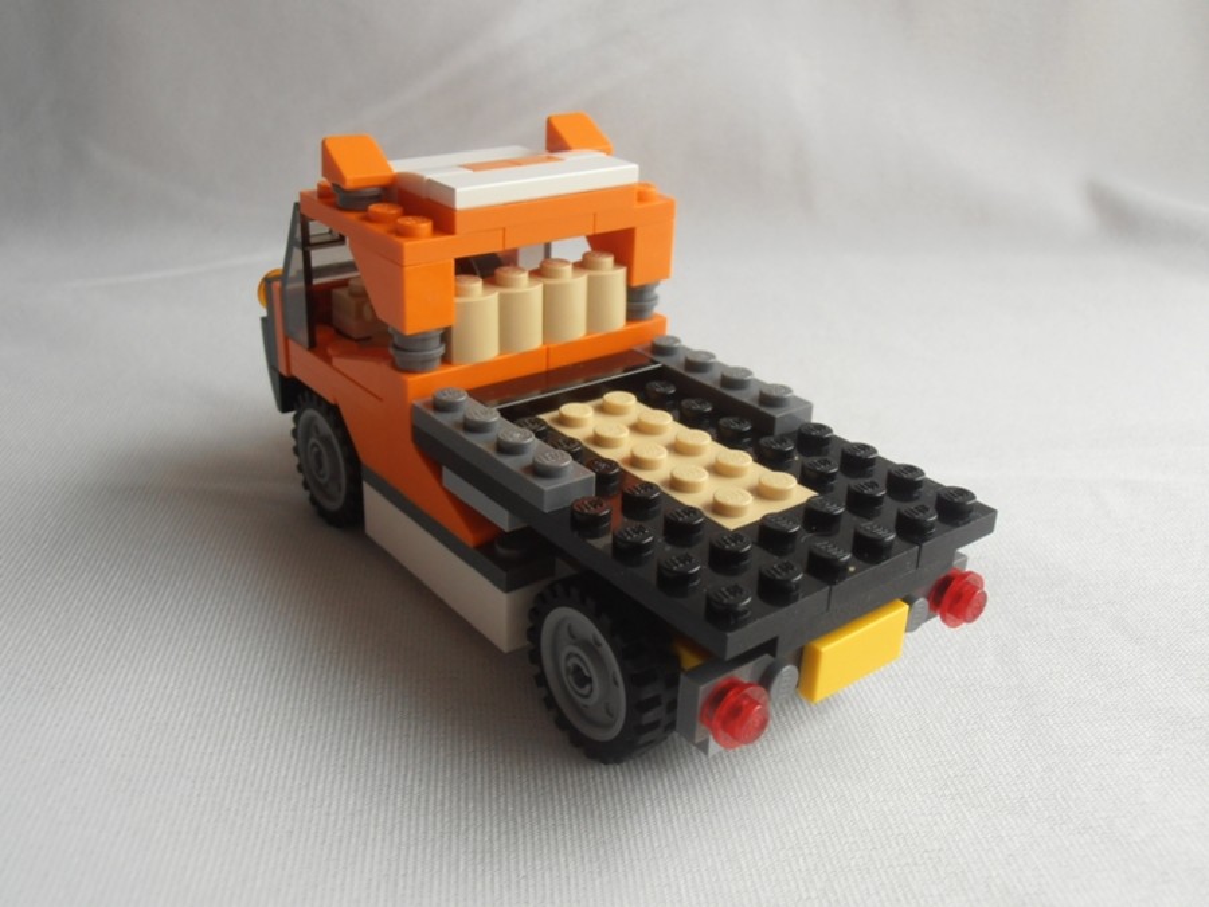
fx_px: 1292
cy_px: 454
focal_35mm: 37
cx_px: 604
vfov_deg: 38.7
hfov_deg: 50.1
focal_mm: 6.61
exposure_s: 1/60
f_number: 3.9
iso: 80
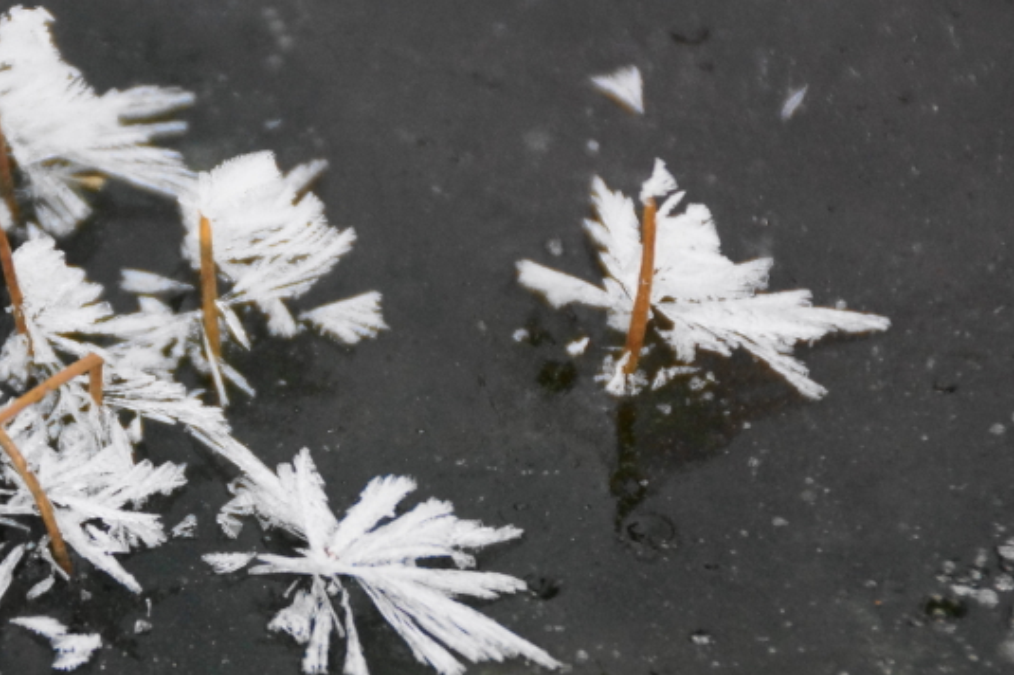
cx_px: 144
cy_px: 356
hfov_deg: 3.5
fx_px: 16579
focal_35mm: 589
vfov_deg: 2.3
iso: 1600
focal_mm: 210
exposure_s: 1/400
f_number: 6.3
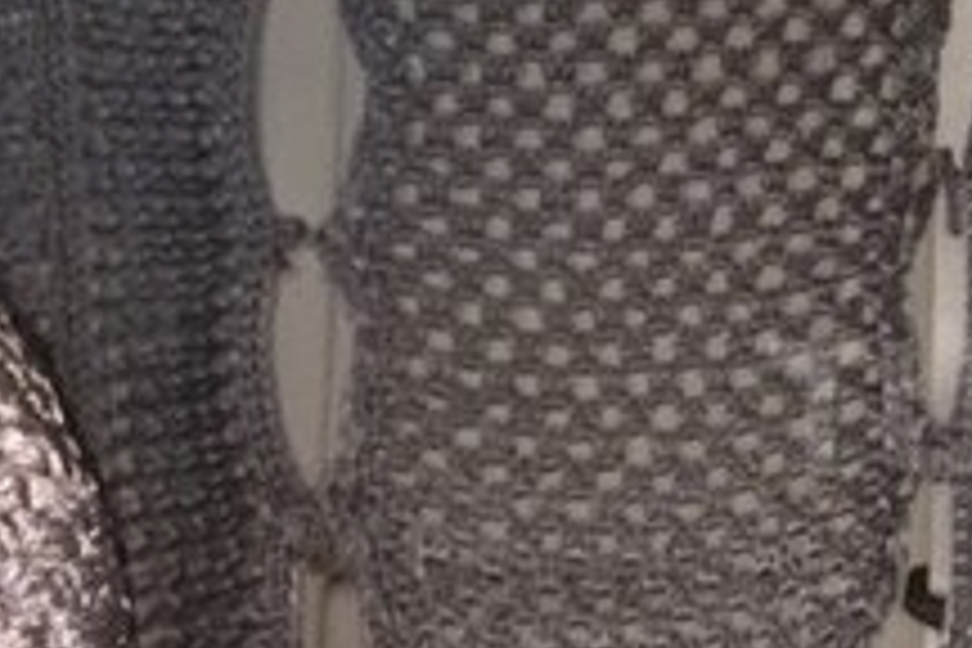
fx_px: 2484
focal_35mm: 92
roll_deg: -7.7
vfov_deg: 14.8
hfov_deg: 20.4
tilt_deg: -16.1
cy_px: 407
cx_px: 1228
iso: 200
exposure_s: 1/20
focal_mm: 4.15
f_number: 2.2
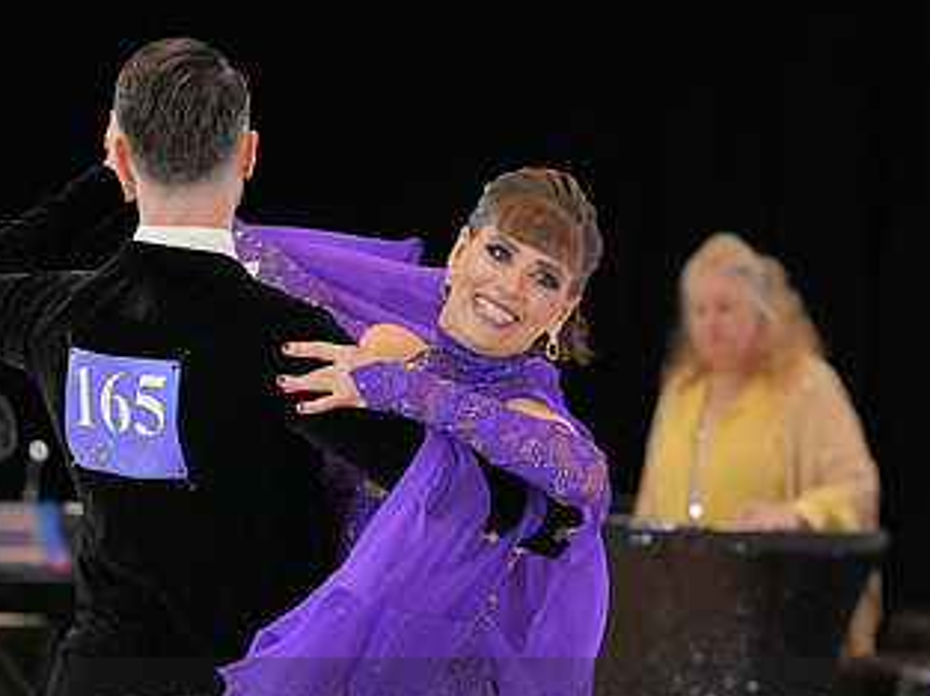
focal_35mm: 339
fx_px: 9097
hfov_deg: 5.9
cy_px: 758
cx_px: 456
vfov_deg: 4.4
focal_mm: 127
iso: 3200
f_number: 3.5
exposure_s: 1/500
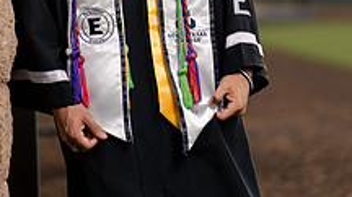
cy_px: -73
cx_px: 155
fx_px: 3058
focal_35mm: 328
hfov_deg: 6.6
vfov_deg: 3.7
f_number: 2.8
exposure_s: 1/1000
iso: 100
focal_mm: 150
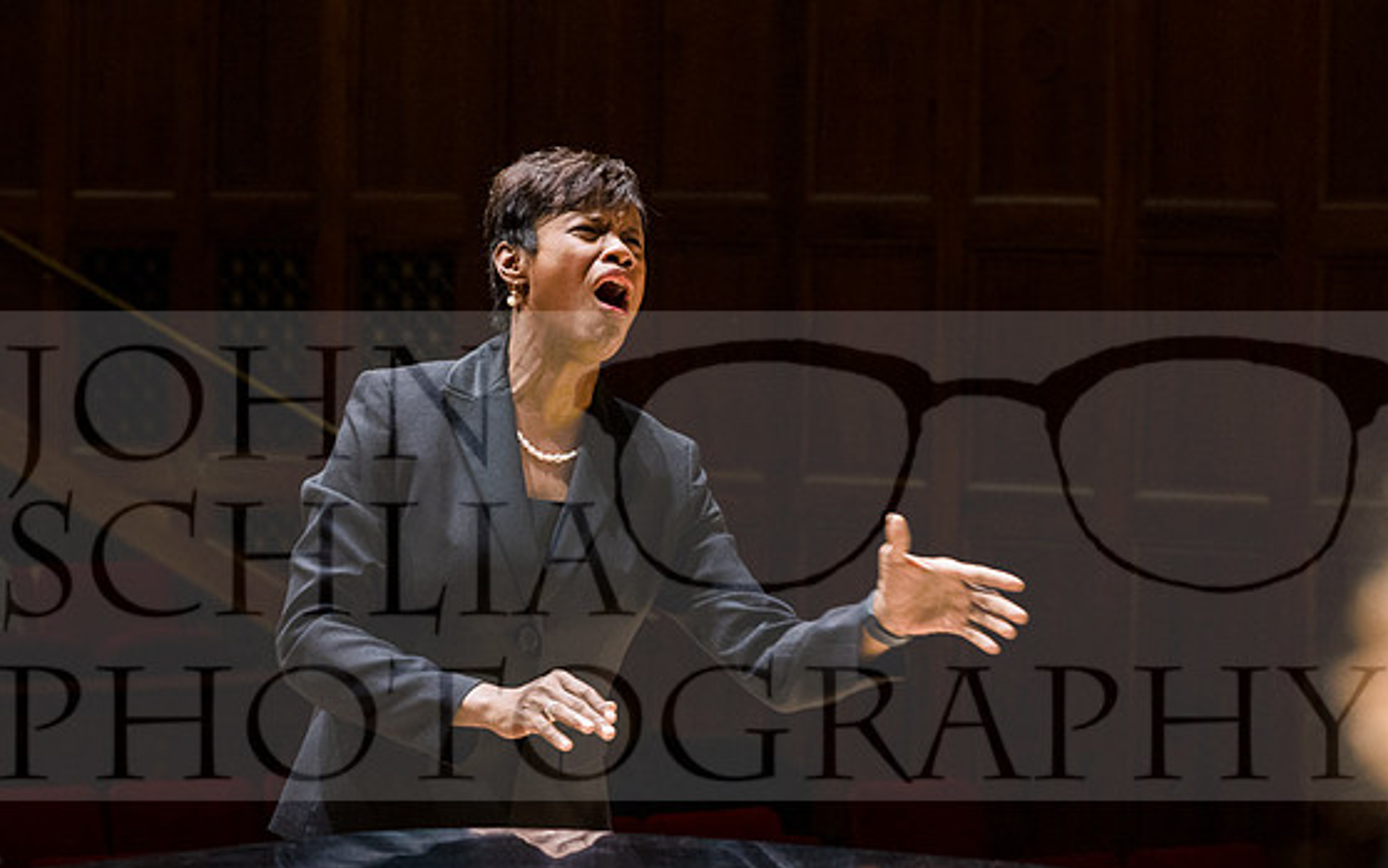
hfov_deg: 14.6
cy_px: 422
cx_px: 701
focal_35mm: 143
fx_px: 5410
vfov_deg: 9.2
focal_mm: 90
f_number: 5
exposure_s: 1/100
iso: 1600
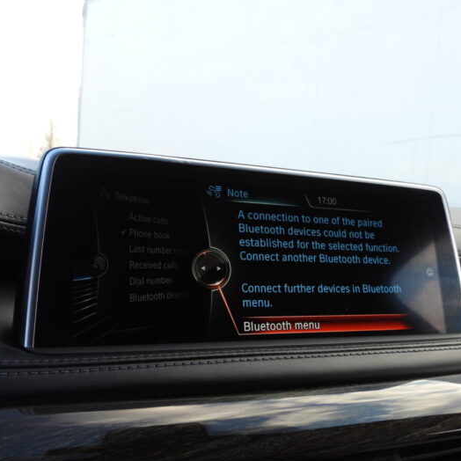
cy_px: 234
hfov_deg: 46.0
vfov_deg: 46.0
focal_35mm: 36
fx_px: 542
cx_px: 249
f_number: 3.2
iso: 100
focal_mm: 5.4
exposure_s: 1/125
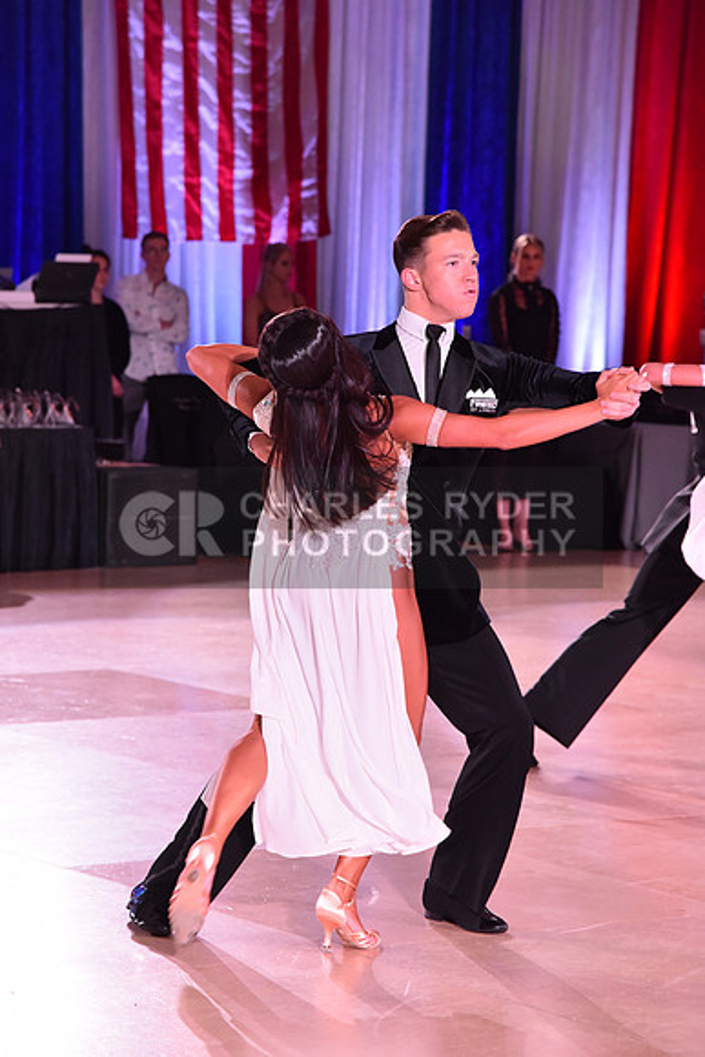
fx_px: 3523
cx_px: 352
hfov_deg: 11.4
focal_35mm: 120
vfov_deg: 17.1
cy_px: 528
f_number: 6.3
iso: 2500
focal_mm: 120
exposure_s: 1/250
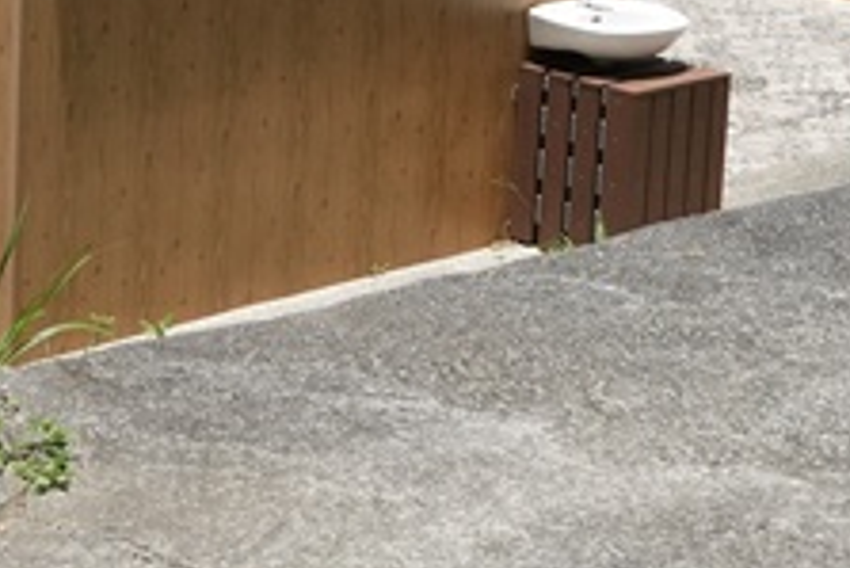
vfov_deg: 7.9
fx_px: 3898
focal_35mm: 165
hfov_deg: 12.4
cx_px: 103
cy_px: -604
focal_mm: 24
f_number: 9
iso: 1600
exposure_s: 1/2500
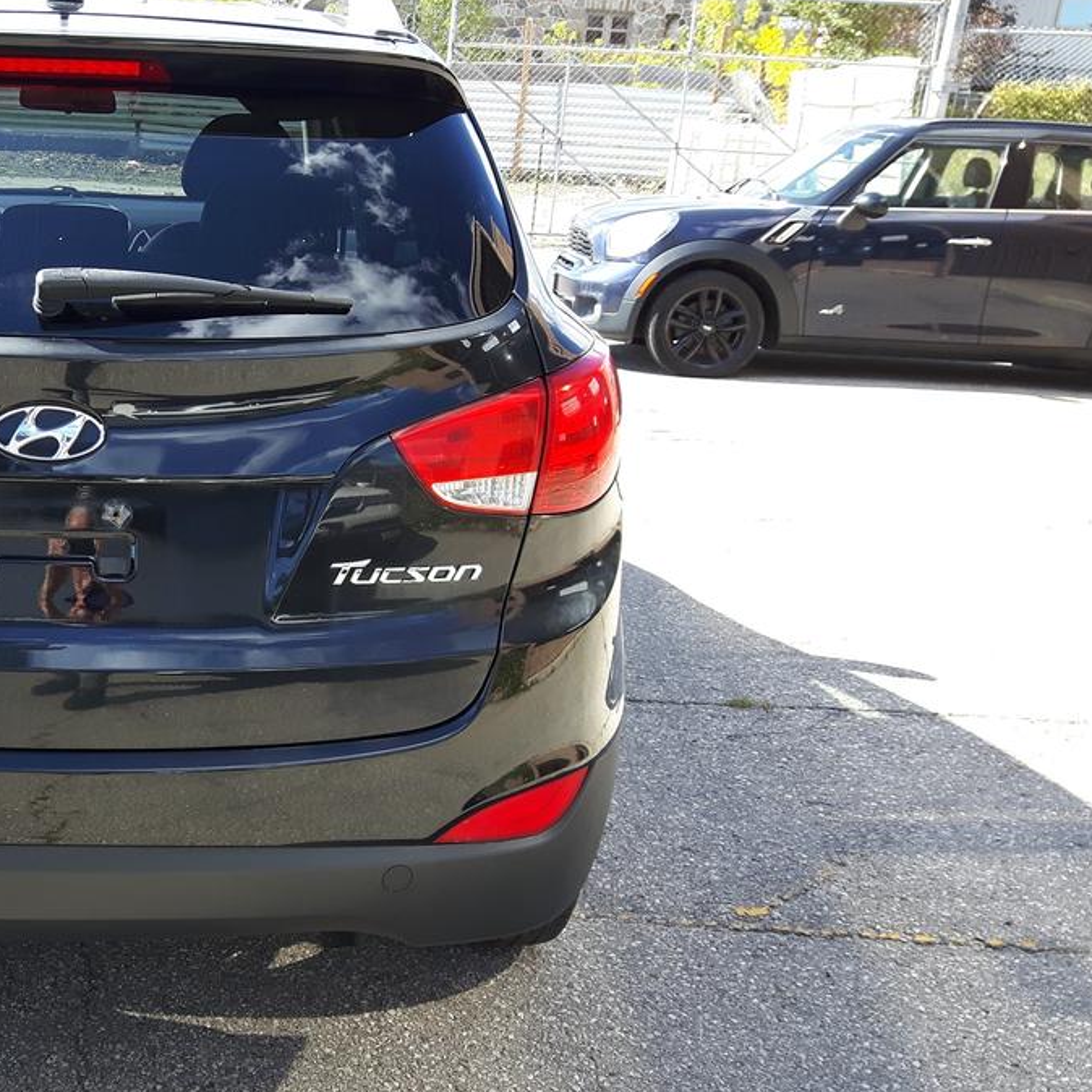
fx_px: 1856
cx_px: 122
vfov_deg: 32.8
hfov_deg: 31.4
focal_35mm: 52
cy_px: 583
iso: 40
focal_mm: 3.7
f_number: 1.9
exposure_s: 1/216
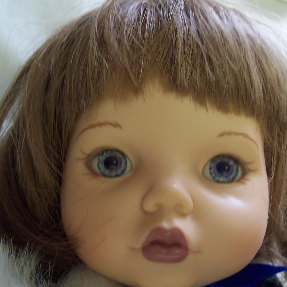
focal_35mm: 44
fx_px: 413
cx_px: 163
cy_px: 144
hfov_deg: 38.3
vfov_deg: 38.3
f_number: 2.8
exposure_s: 1/30
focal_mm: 5.6
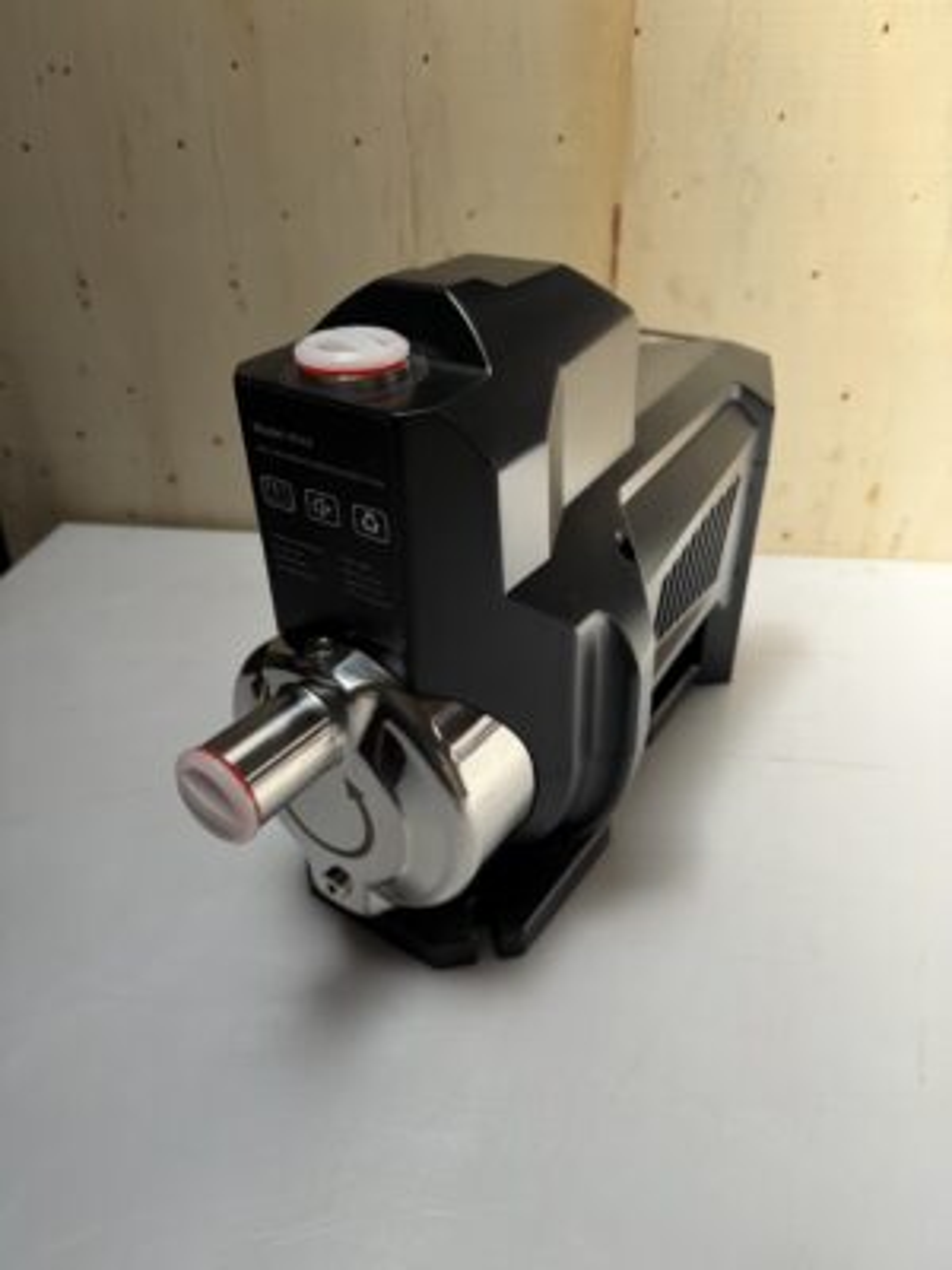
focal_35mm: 24
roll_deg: +1.6
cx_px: 476
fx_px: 880
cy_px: 635
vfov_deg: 71.6
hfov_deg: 56.8
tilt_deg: -33.5
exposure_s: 1/1046
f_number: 1.78
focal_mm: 6.76
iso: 80
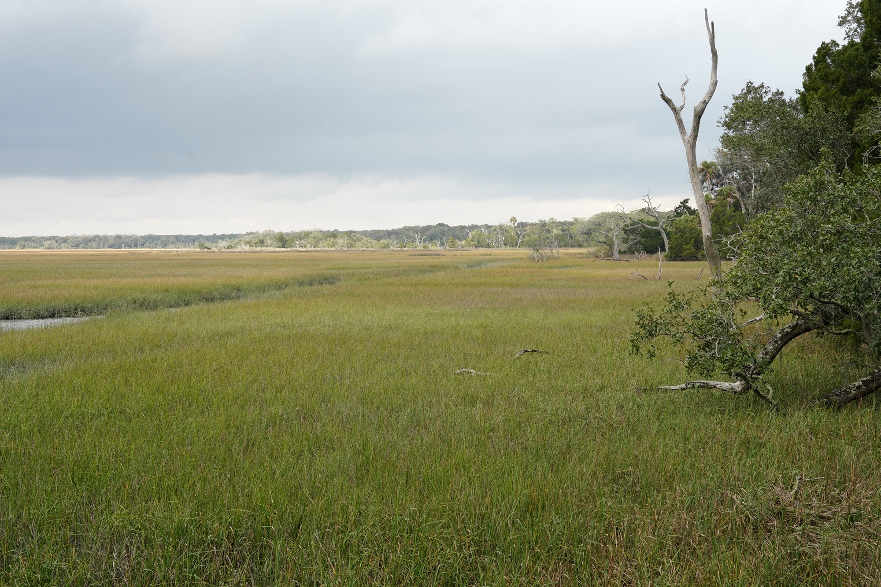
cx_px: 440
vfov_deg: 22.6
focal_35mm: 60
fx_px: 1468
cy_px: 294
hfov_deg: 33.4
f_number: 13
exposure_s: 1/100
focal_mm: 60
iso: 400
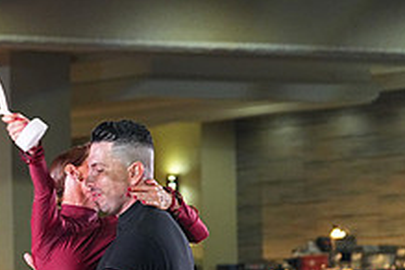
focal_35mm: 284
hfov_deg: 7.2
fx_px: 3195
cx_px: 65
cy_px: 356
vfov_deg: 4.8
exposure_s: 1/400
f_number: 5
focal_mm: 107
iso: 6400
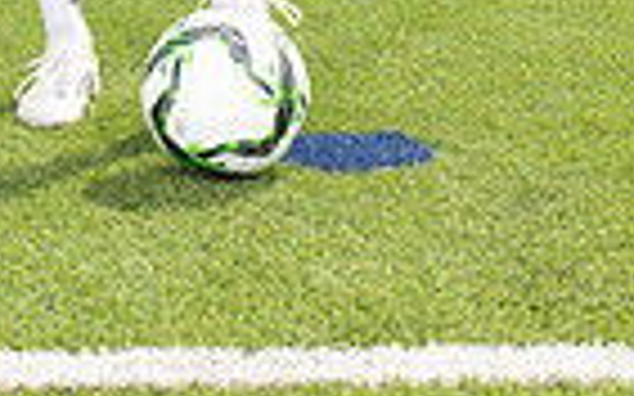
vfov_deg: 9.1
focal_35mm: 130
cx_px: 112
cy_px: -526
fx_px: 2245
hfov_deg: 15.9
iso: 125
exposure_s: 1/320
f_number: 7.1
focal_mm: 40
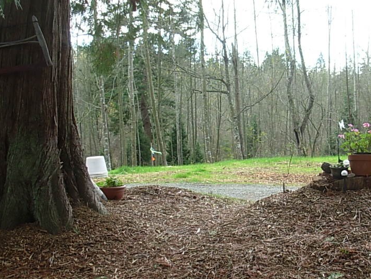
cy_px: 159
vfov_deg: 26.6
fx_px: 590
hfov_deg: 34.6
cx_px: 250
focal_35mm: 55
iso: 50
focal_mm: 6.3
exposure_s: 1/90.5
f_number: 2.9
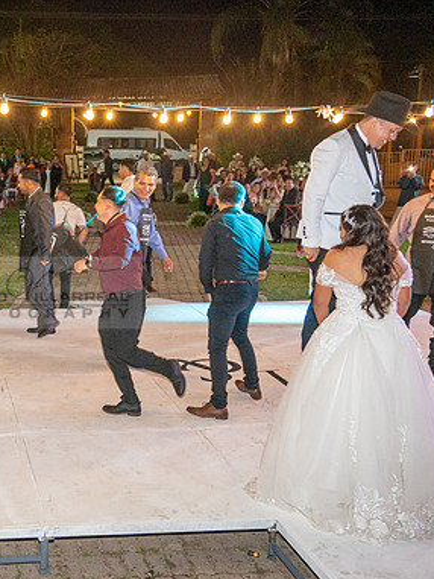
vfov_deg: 45.8
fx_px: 685
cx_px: 14
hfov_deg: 32.7
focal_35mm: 41
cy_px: 293
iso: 2500
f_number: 5
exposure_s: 1/80
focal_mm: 28
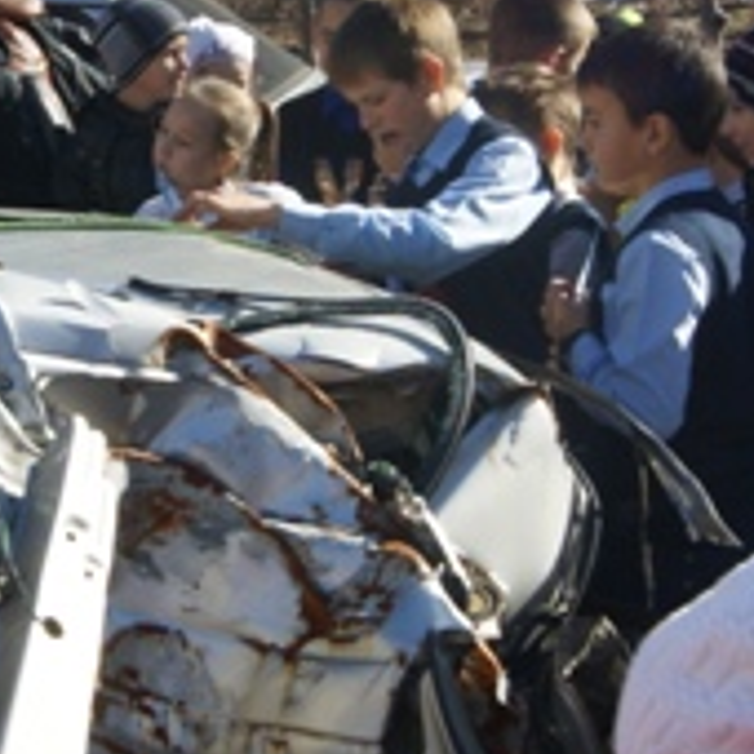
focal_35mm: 144
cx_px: 151
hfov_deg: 12.1
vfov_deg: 12.1
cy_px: 293
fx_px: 3549
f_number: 11
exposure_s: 1/125
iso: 100
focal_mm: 24
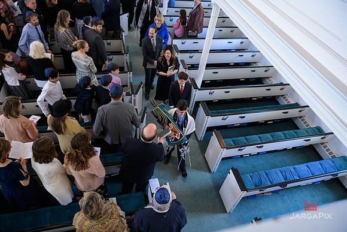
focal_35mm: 24
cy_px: 116
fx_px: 231
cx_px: 174
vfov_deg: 53.2
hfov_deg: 73.7
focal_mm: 24
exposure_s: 1/200
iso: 1000
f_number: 3.2
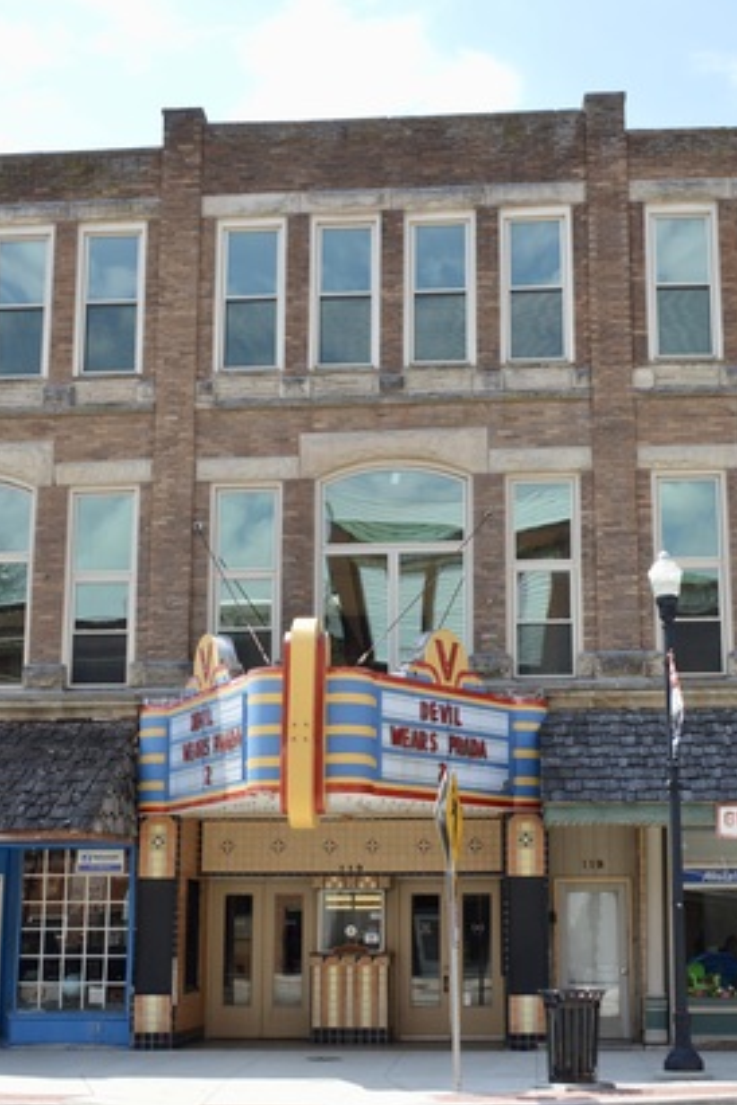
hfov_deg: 24.2
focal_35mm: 56
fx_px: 1720
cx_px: 409
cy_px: 562
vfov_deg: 35.6
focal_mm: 24
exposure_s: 1/200
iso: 100
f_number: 7.1
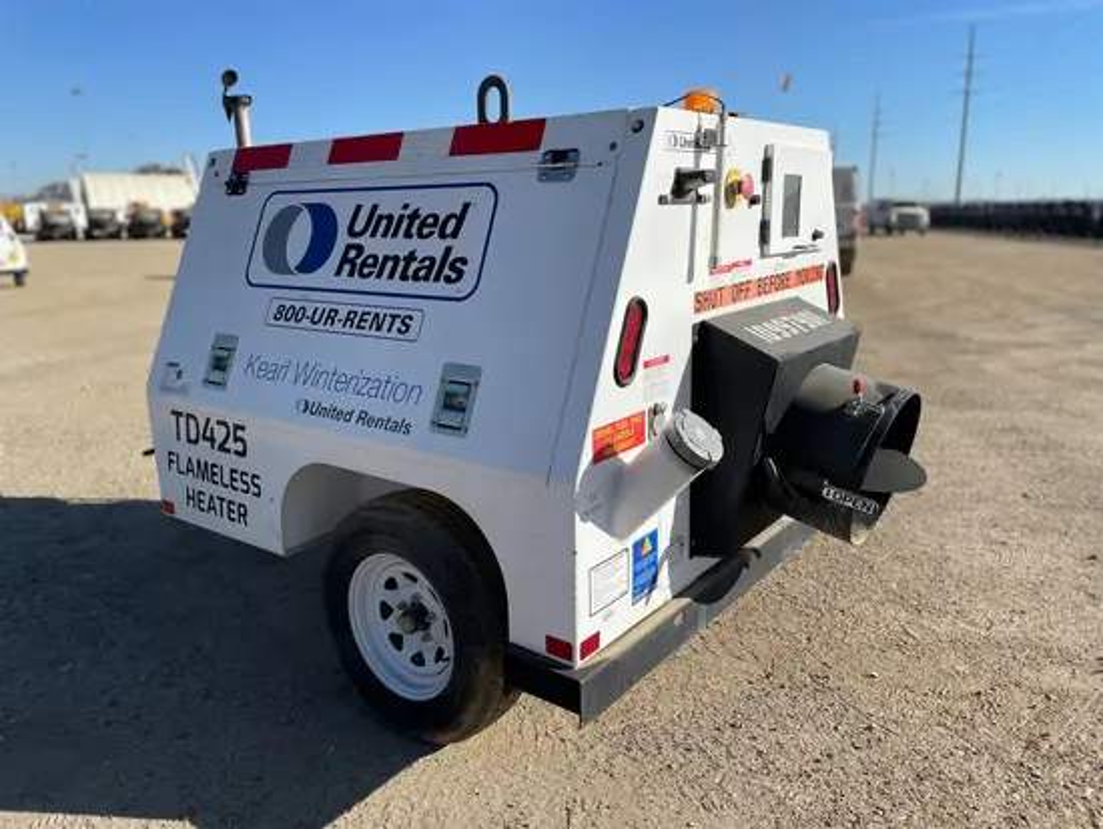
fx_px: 829
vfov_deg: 53.1
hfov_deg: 67.3
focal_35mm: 26
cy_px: 414
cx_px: 552
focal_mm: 4.2
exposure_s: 1/7299
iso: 50
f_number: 1.6
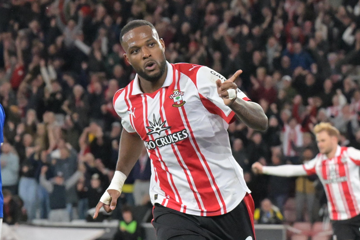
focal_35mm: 91
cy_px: 120
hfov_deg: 22.4
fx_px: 910
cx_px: 180
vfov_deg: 15.0
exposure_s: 1/1600
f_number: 4
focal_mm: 91
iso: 4000
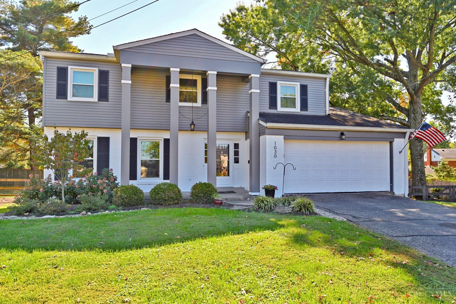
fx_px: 310
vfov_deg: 52.2
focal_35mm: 24
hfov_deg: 72.6
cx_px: 228
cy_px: 152
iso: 110
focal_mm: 24.5
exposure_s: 1/250
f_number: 5.6
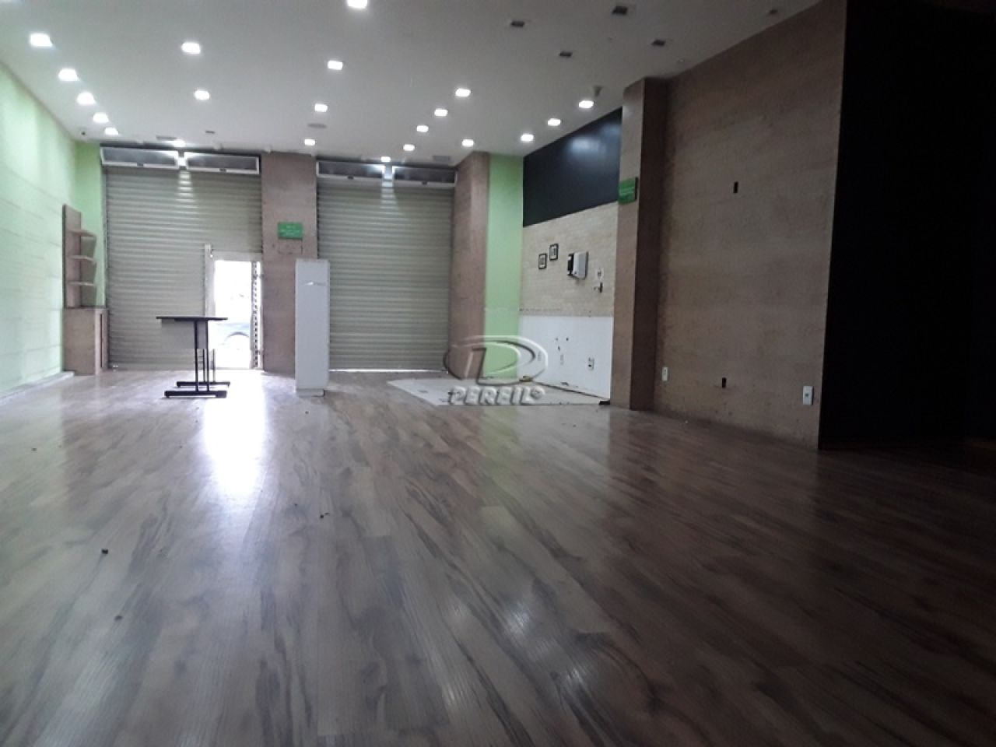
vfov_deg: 51.4
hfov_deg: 65.3
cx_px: 498
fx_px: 777
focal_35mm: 27
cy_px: 374
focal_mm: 2.91
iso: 160
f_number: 1.9
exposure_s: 1/24
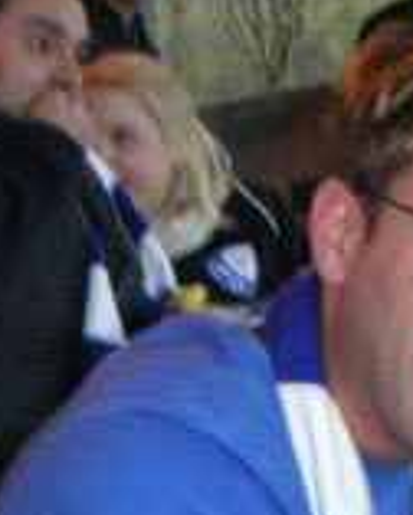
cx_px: 115
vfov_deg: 16.1
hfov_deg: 13.1
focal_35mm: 118
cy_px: 471
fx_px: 1799
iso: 160
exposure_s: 1/45
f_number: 2.8
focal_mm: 6
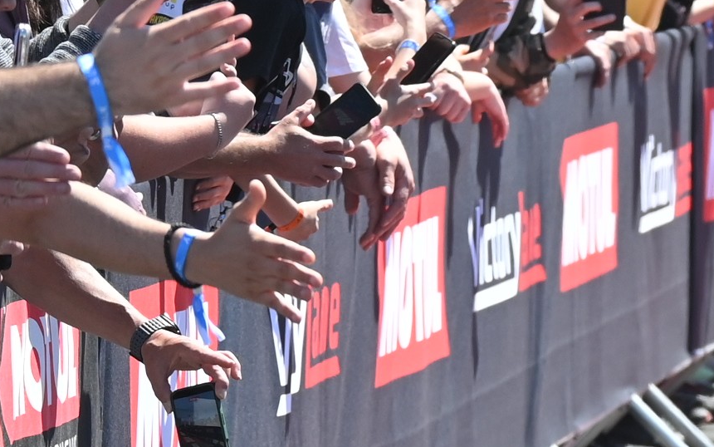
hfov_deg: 3.9
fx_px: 10394
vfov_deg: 2.5
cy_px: 478
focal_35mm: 534
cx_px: 1093
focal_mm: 102
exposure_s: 1/1250
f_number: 5
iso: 400
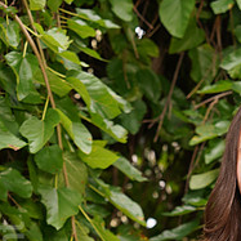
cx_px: 238
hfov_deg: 9.4
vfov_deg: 9.2
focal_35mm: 185
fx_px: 1457
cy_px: 351
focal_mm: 70
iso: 160
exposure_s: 1/100
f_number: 4.5
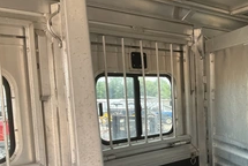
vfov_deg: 23.9
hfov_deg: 34.2
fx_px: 386
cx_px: 209
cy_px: 133
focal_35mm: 56
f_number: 1.8
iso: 64
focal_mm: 3
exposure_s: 1/122
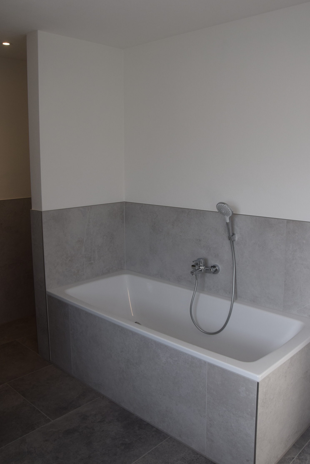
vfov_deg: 60.0
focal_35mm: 31
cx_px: 161
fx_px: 400
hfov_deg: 42.3
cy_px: 198
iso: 400
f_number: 6.3
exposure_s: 1/160
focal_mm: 18
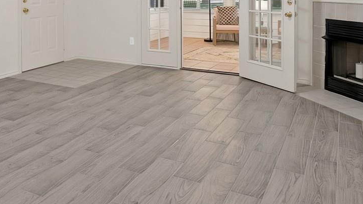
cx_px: 140
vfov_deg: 30.6
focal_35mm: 35
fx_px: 337
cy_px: -14
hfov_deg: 56.1
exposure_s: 1.3
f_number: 9
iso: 640
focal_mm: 12
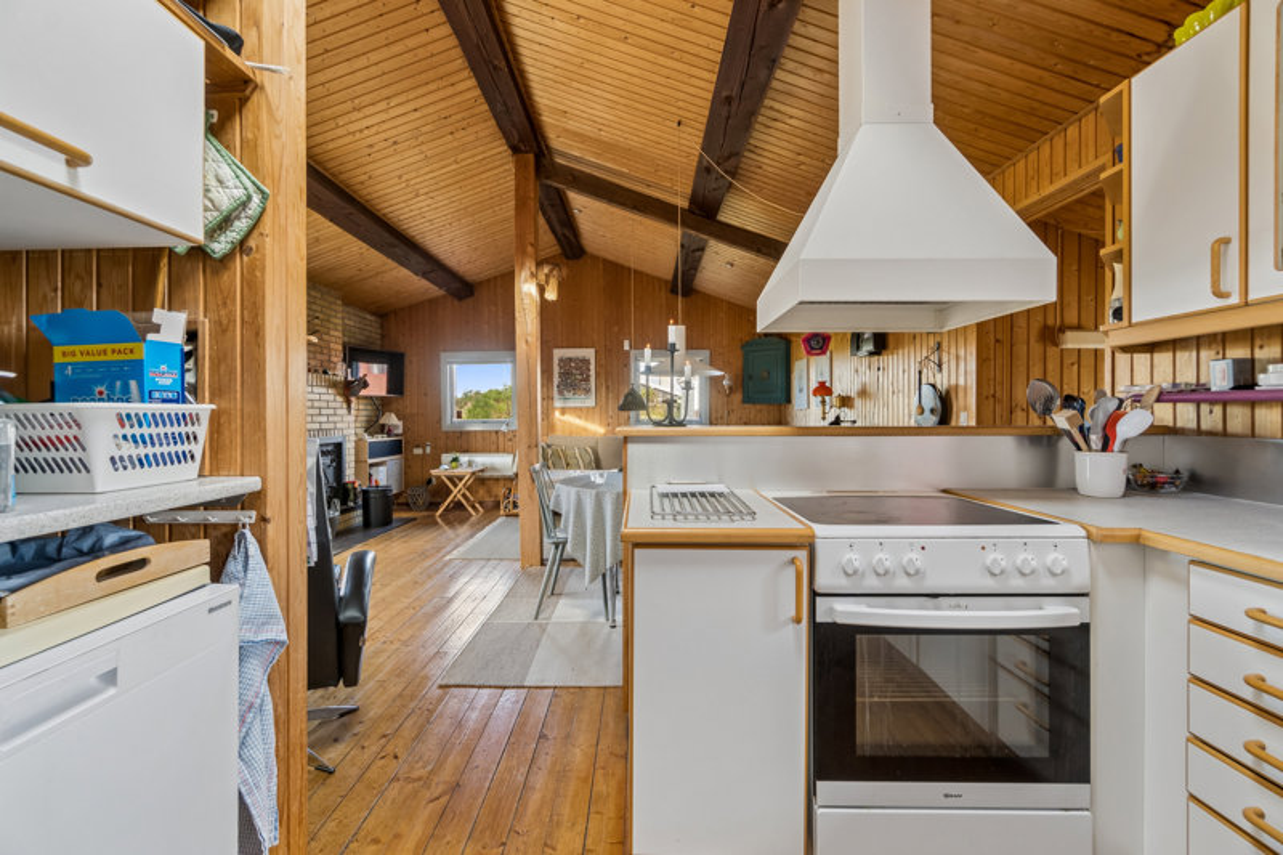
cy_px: 428
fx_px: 534
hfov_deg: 100.4
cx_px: 642
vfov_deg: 77.3
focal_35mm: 15
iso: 200
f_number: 8
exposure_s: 1/13
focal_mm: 10
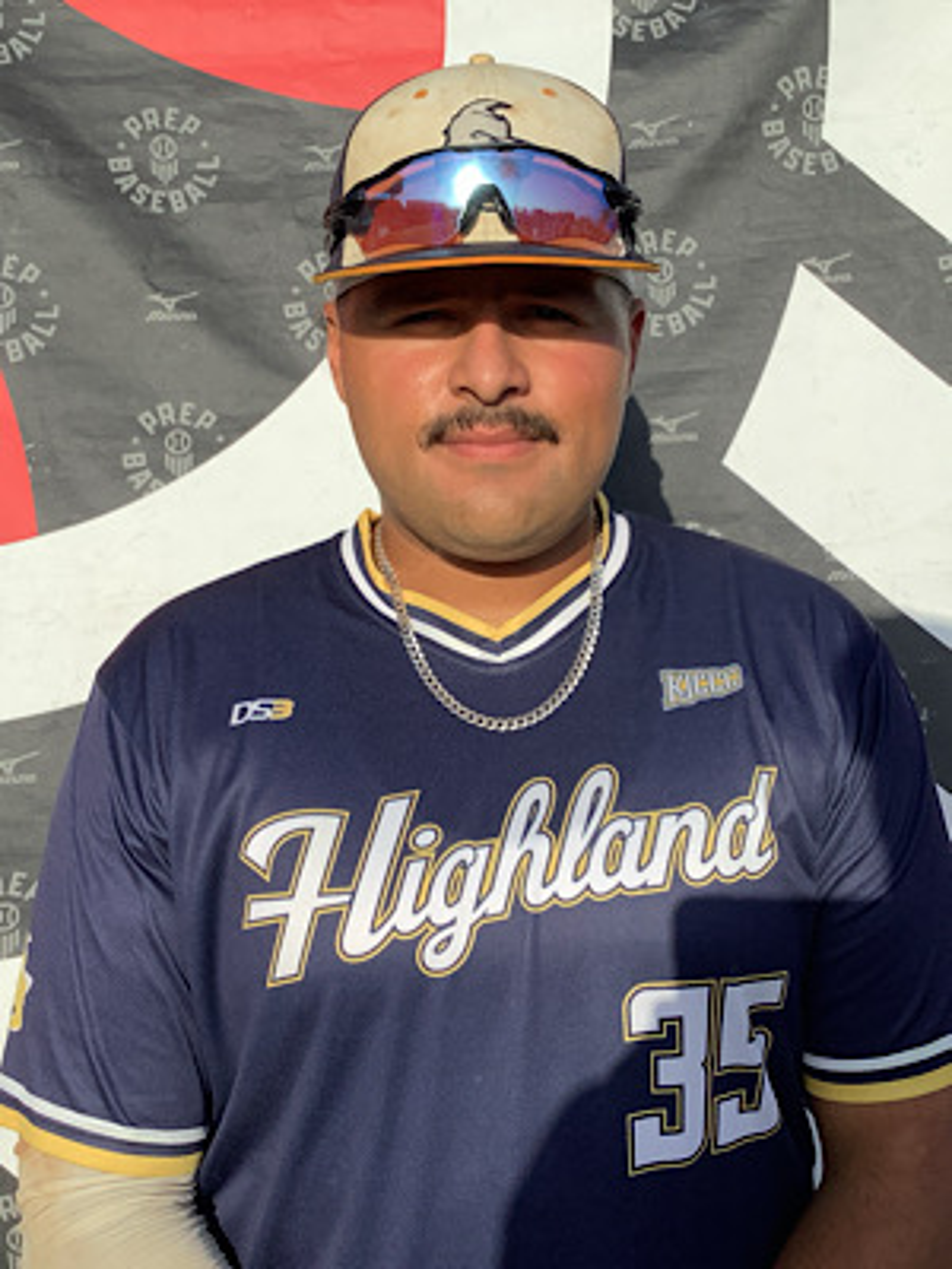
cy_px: 634
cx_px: 476
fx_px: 1137
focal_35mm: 31
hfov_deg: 45.4
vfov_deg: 58.4
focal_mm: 3.3
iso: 25
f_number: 2.4
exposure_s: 1/1335
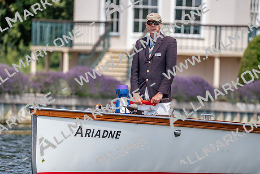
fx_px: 2593
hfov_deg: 5.7
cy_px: 87
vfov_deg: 3.8
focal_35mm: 359
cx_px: 130
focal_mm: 359
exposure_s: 1/2000
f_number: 6.3
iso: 320
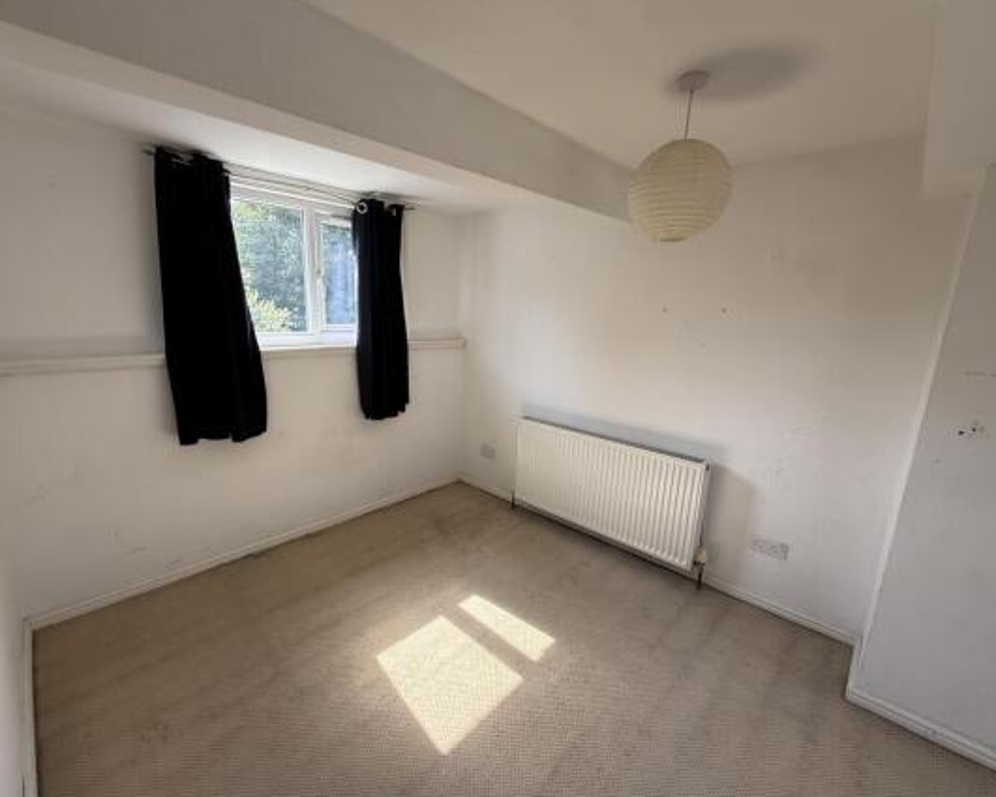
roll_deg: -1.5
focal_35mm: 15
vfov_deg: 84.1
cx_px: 472
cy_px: 400
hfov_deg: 96.7
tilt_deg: -8.9
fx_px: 442
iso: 50
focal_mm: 2.22
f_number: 2.2
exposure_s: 1/144
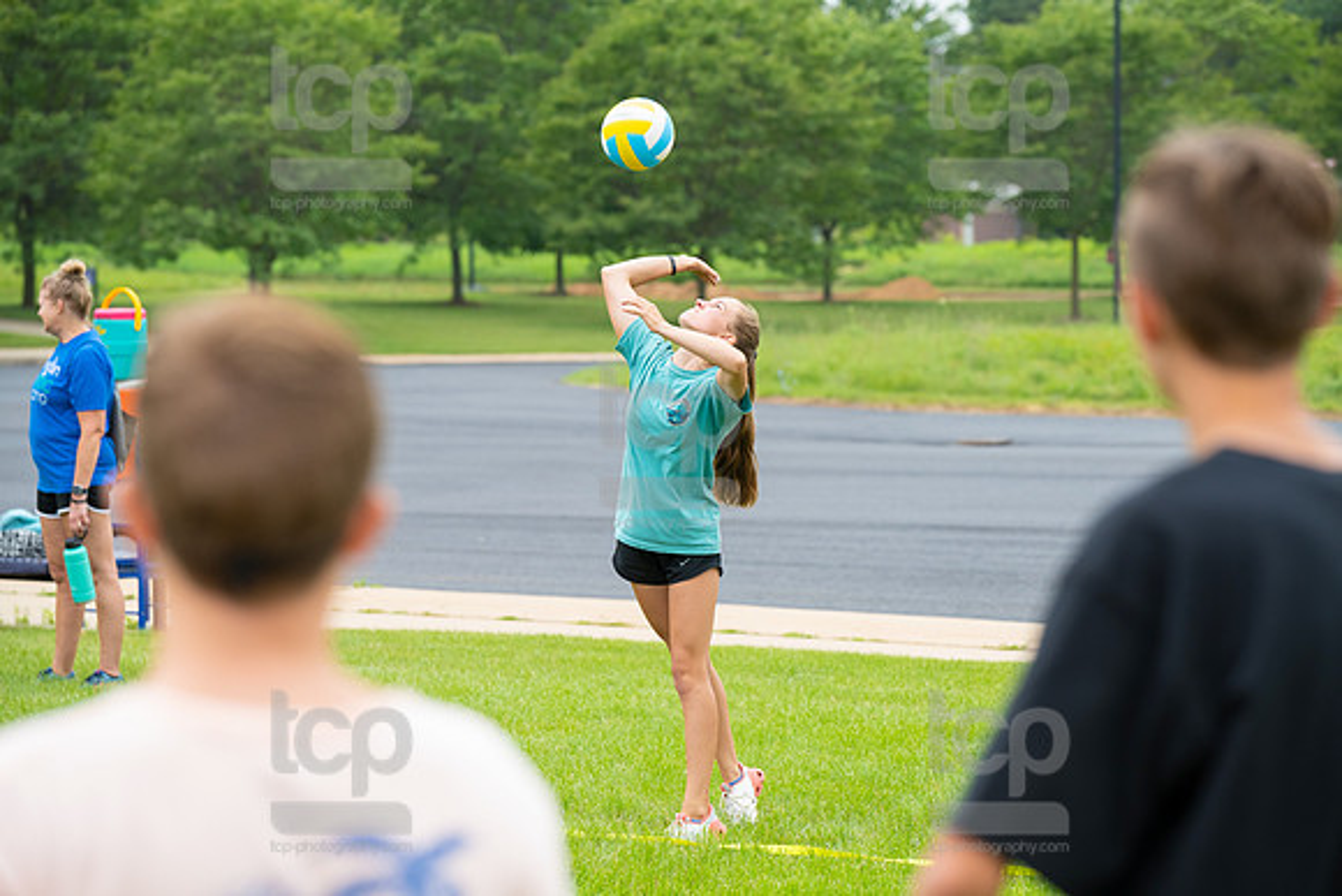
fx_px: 5033
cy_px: 448
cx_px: 671
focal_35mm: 135
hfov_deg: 15.2
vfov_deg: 10.2
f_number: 4.5
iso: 640
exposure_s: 1/1250
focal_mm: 135
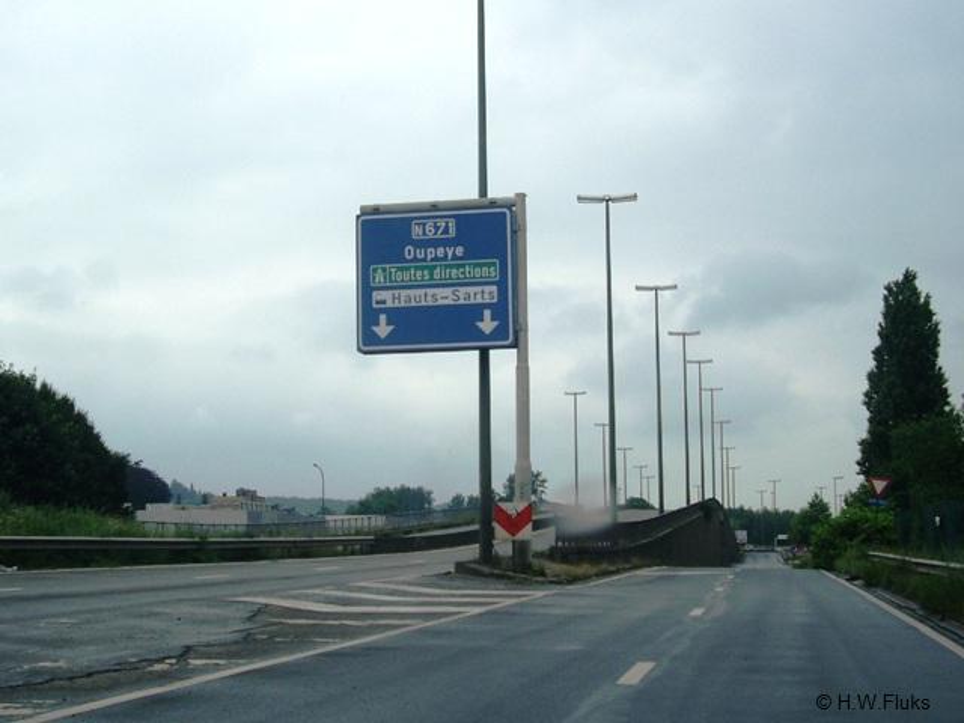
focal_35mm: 38
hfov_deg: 49.0
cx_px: 482
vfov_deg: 37.7
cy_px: 362
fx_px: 1058
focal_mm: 7.9
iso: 64
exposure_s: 1/500
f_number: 2.8
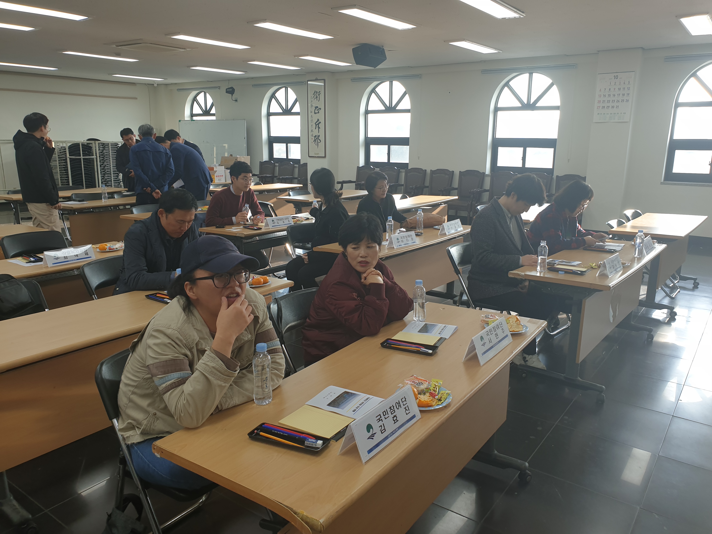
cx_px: 356
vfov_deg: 53.1
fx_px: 535
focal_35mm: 26
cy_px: 267
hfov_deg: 67.3
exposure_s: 1/120
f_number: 2.4
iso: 50
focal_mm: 4.3
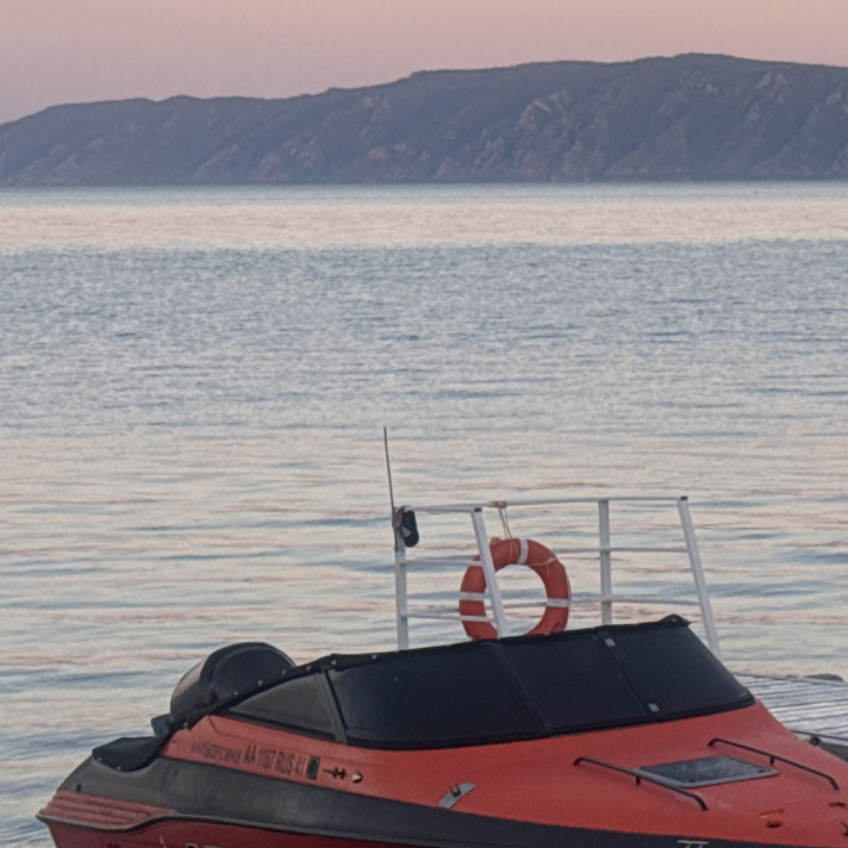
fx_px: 3880
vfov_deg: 12.4
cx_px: 1149
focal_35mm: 140
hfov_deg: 12.1
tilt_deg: -1.2
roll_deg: +0.4
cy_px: 257
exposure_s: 1/477
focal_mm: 6.76
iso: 64
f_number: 1.78
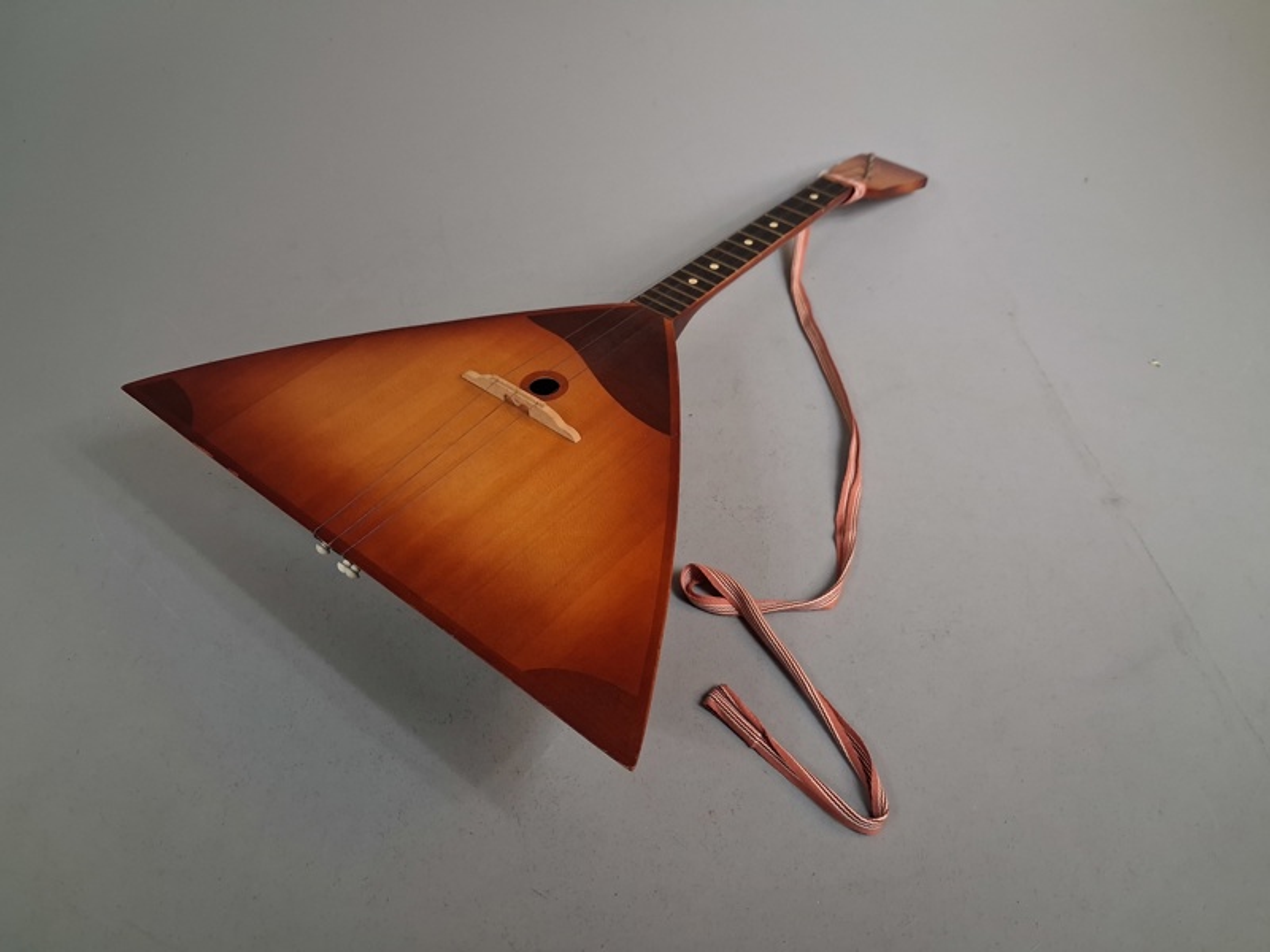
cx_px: 635
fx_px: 991
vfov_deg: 51.4
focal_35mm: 27
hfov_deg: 65.3
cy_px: 476
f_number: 1.8
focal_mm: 4
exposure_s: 1/100
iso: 400
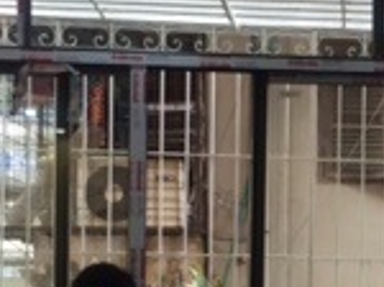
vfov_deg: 11.7
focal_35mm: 124
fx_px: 1373
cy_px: 348
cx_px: 474
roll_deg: -1.2
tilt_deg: -2.4
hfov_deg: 15.3
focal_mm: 4.15
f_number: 2.2
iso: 64
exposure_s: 1/33
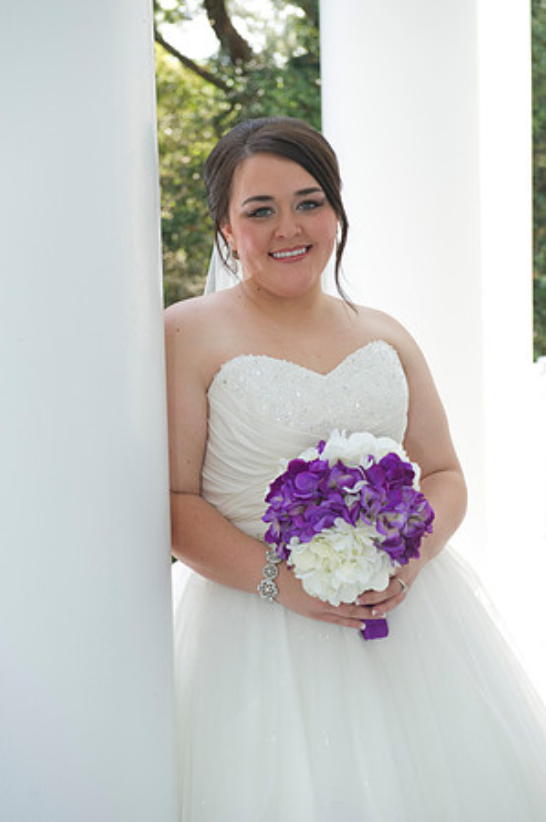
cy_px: 411
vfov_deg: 32.4
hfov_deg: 21.9
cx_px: 273
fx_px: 1414
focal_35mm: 62
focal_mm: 62
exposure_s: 1/100
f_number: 5.6
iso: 320
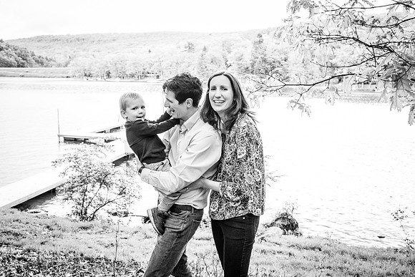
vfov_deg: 37.9
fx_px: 404
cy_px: 138
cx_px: 208
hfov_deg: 54.4
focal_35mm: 35
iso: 800
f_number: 6.3
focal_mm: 35
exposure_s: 1/160
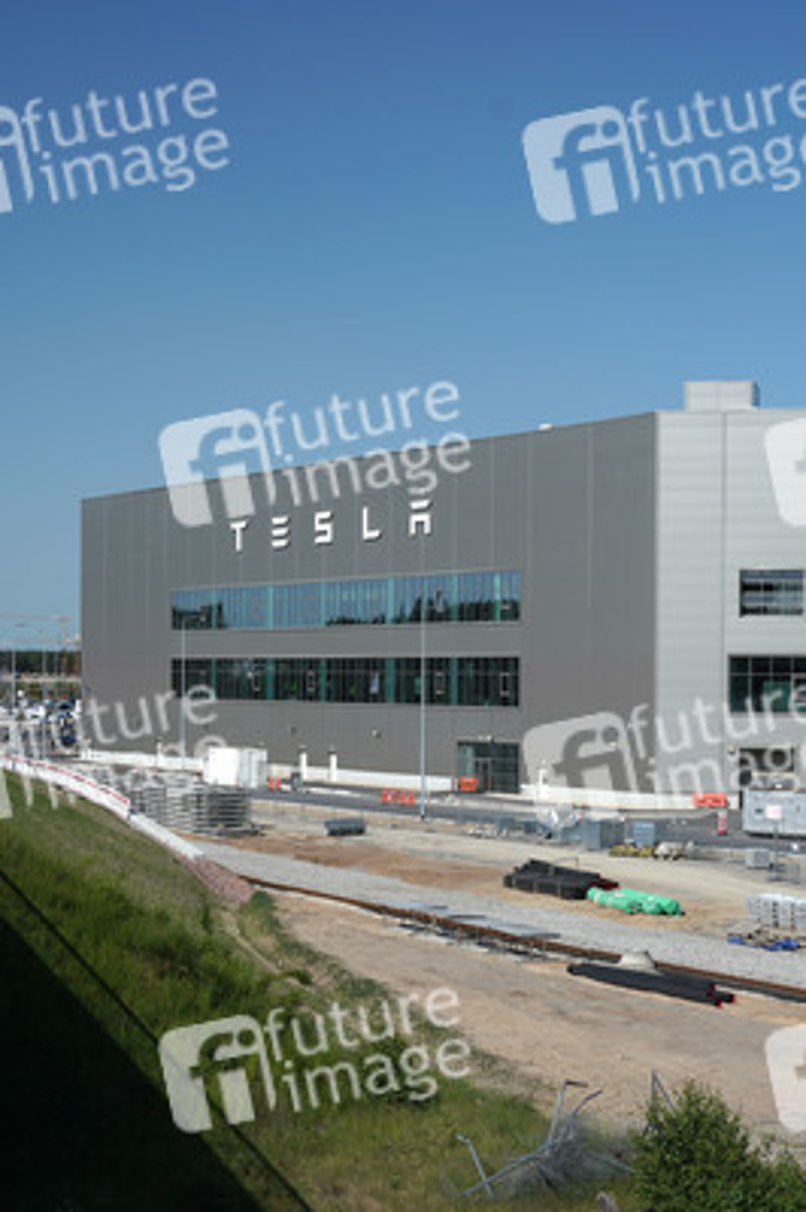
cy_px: 606
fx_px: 1278
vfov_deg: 50.7
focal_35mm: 38
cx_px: 403
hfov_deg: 35.0
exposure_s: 1/200
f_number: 8
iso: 100
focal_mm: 38
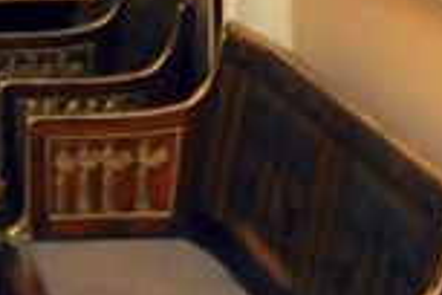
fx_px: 1854
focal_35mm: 151
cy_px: -77
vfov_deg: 9.0
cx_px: -916
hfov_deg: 9.9
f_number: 8
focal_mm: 14
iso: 1600
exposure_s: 1/60
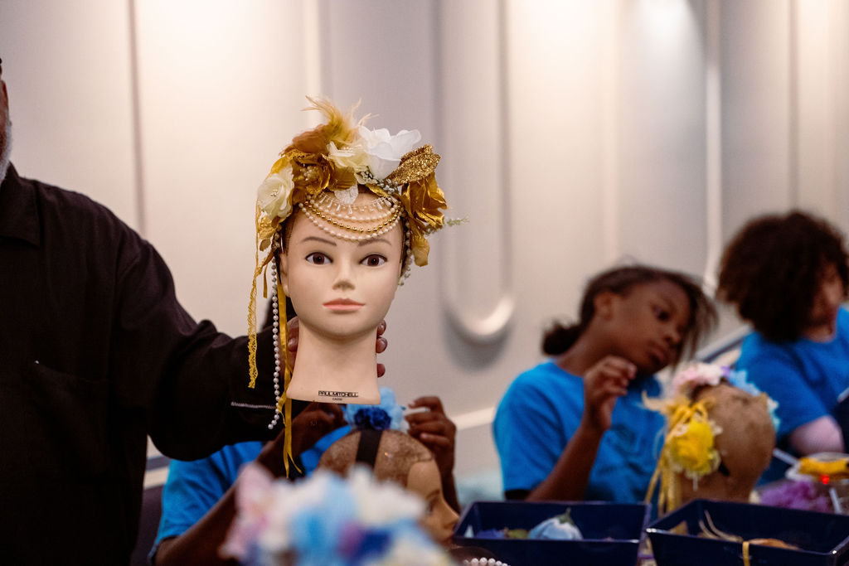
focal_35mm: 70
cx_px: 424
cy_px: 283
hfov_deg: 28.8
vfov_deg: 19.5
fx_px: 1651
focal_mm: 70
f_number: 2.8
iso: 2000
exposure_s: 1/125
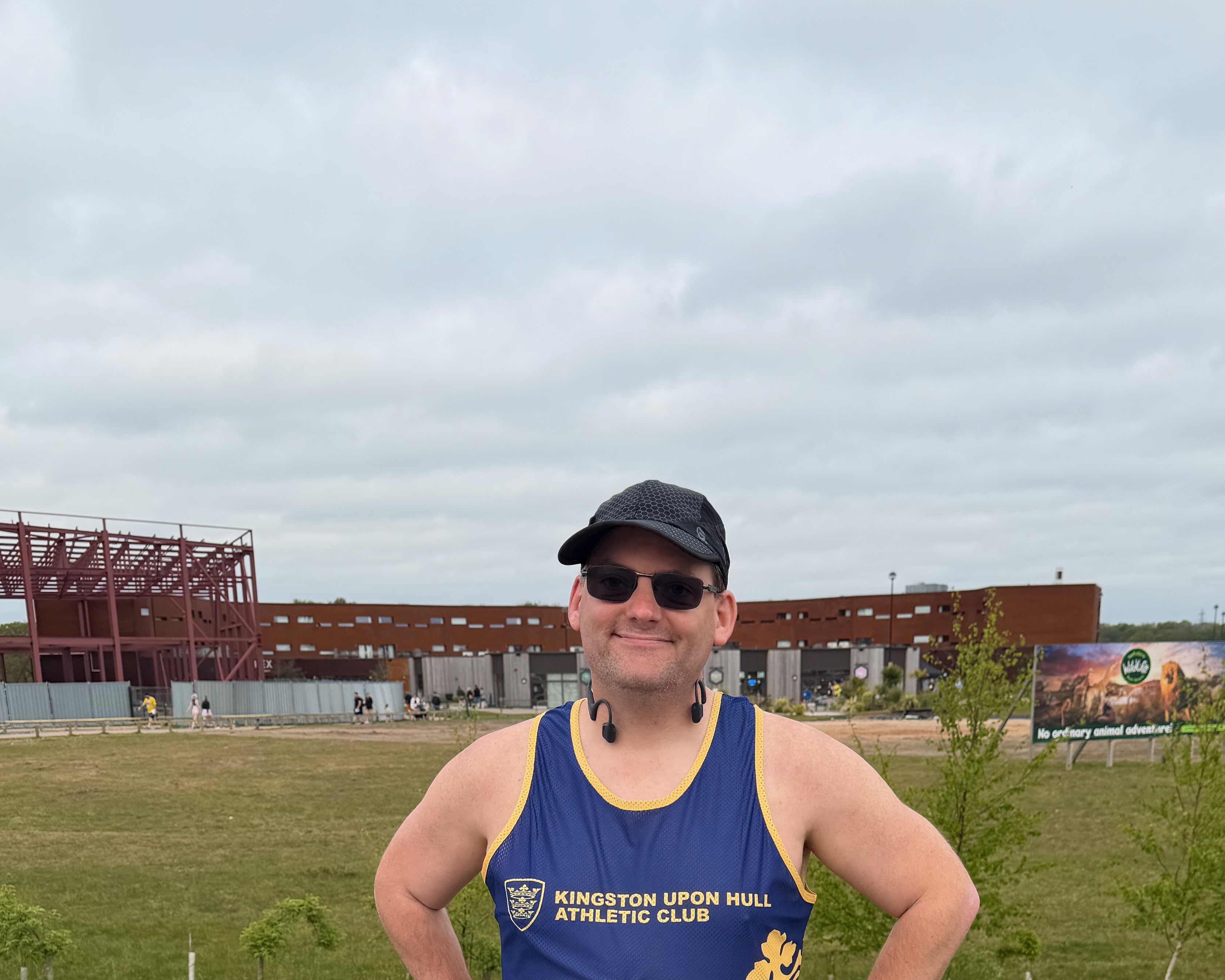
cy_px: 1038
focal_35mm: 40
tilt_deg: -11.5
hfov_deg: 45.7
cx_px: 698
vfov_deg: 33.3
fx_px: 1450
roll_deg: +1.2
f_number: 1.78
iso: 80
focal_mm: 6.76
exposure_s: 1/1618
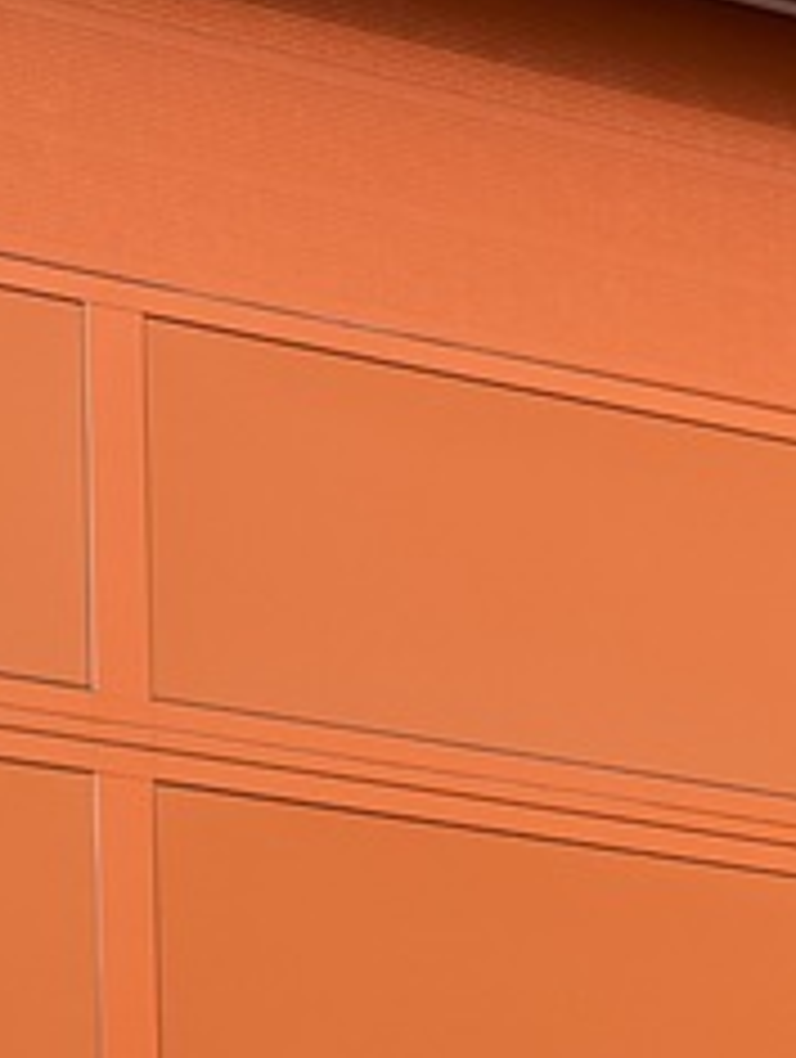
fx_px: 4862
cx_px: 1129
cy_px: 2269
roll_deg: +0.6
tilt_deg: +0.3
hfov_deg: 9.2
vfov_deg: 11.0
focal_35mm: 159
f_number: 1.6
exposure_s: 1/1117
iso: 50
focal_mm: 5.96
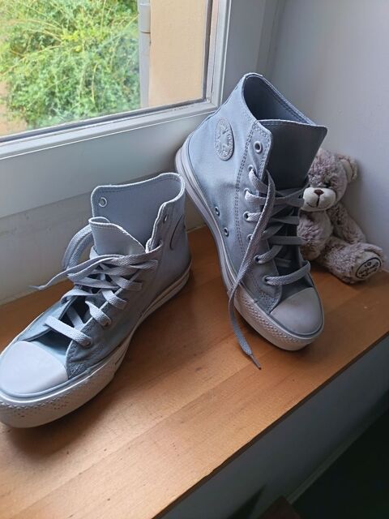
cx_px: 194
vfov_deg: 71.6
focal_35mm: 24
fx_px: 360
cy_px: 260
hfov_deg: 56.8
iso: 367
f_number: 1.75
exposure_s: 1/50
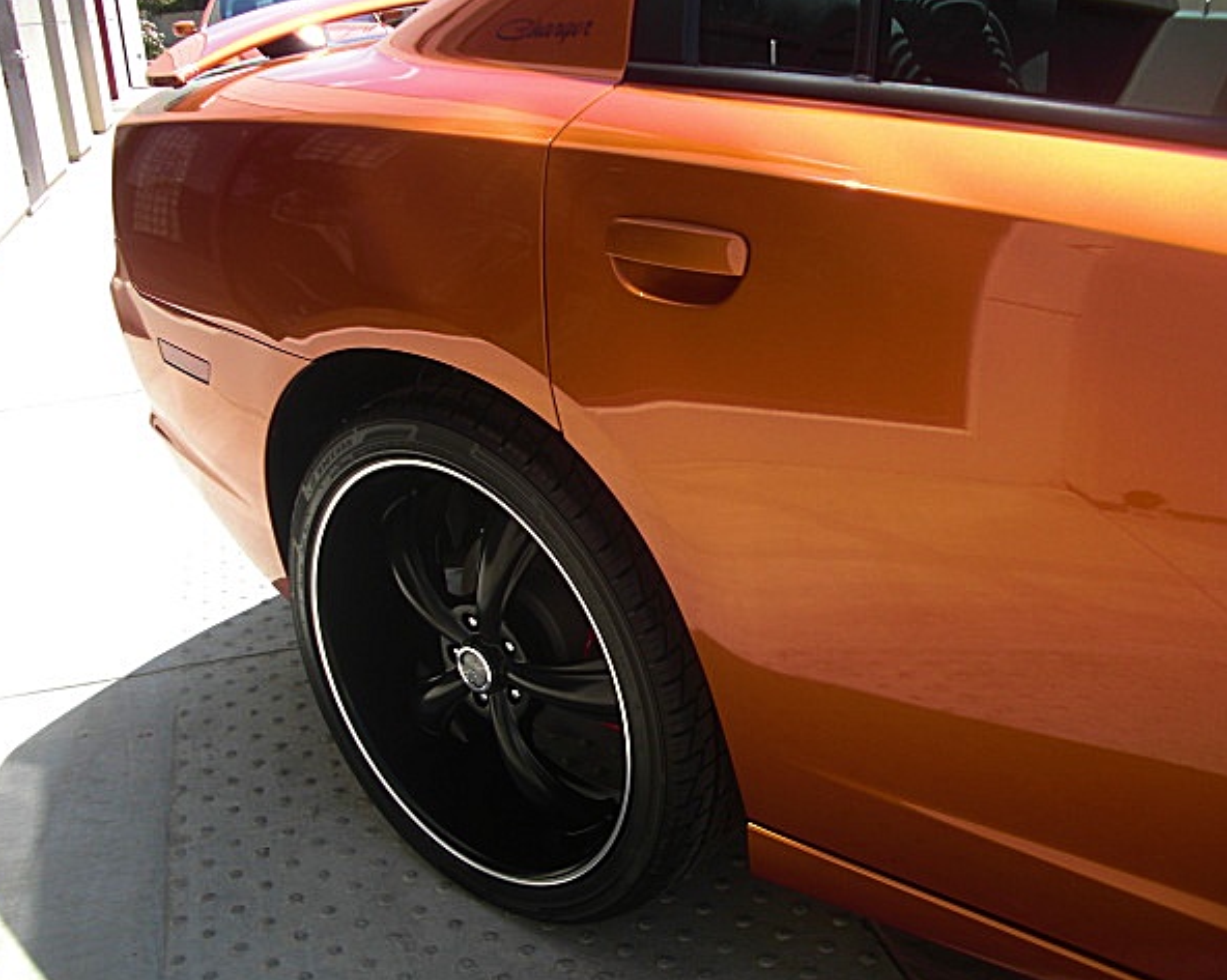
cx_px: 634
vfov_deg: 39.1
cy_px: 491
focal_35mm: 38
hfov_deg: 48.0
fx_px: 1379
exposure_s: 1/400
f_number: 2.8
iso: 50
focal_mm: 6.3
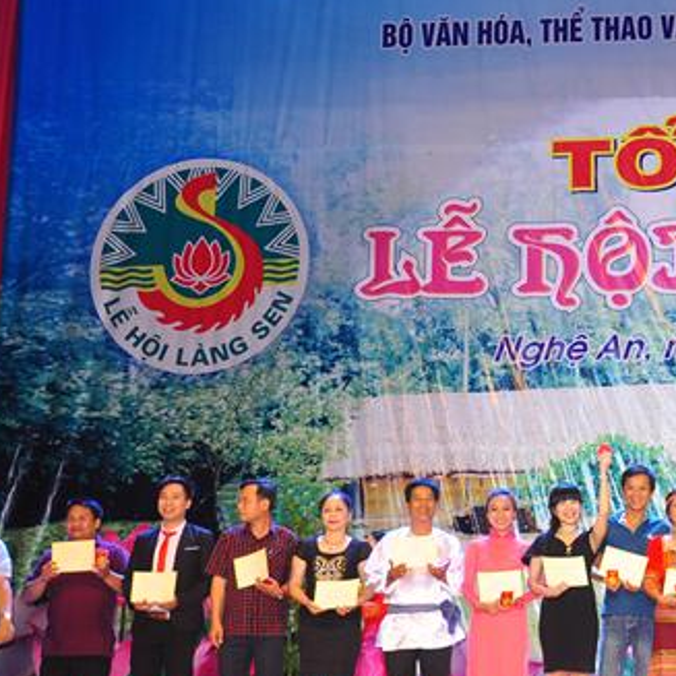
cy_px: 395
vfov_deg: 23.7
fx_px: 1612
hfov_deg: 22.9
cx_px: 645
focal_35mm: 73
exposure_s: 1/60
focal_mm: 25
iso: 640
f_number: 4
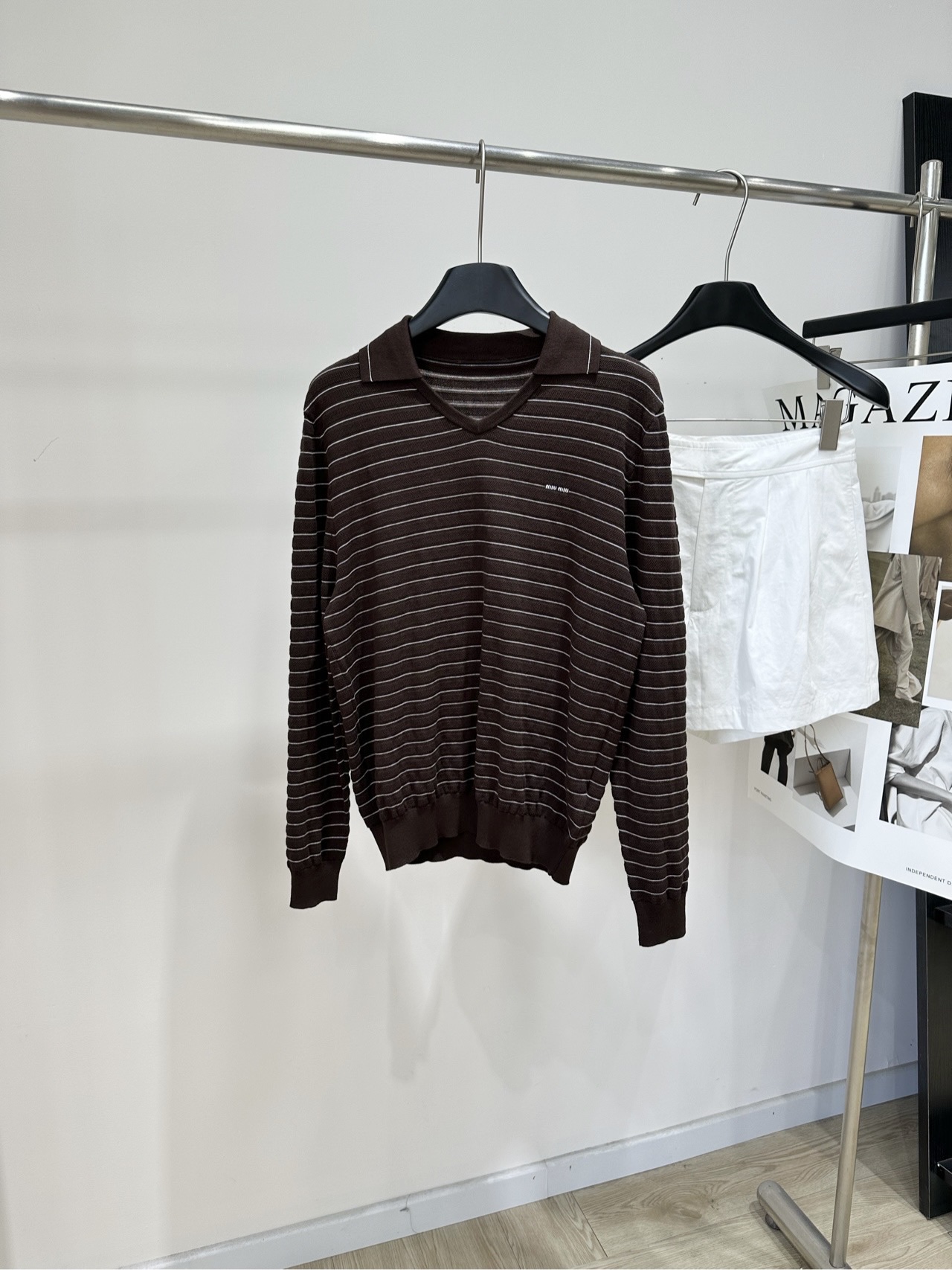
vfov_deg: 71.6
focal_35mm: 24
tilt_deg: -11.6
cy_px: 635
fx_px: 880
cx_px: 476
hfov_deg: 56.8
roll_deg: -0.2
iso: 64
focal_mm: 6.86
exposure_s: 1/142
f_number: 1.78
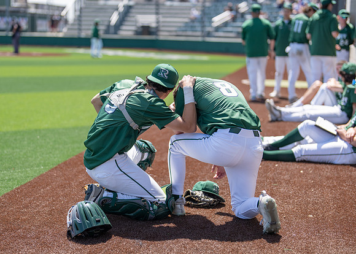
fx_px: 699
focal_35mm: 69
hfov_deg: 28.6
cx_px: 171
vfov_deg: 20.6
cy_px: 132
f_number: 1.3
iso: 100
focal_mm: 50
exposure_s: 1/6400
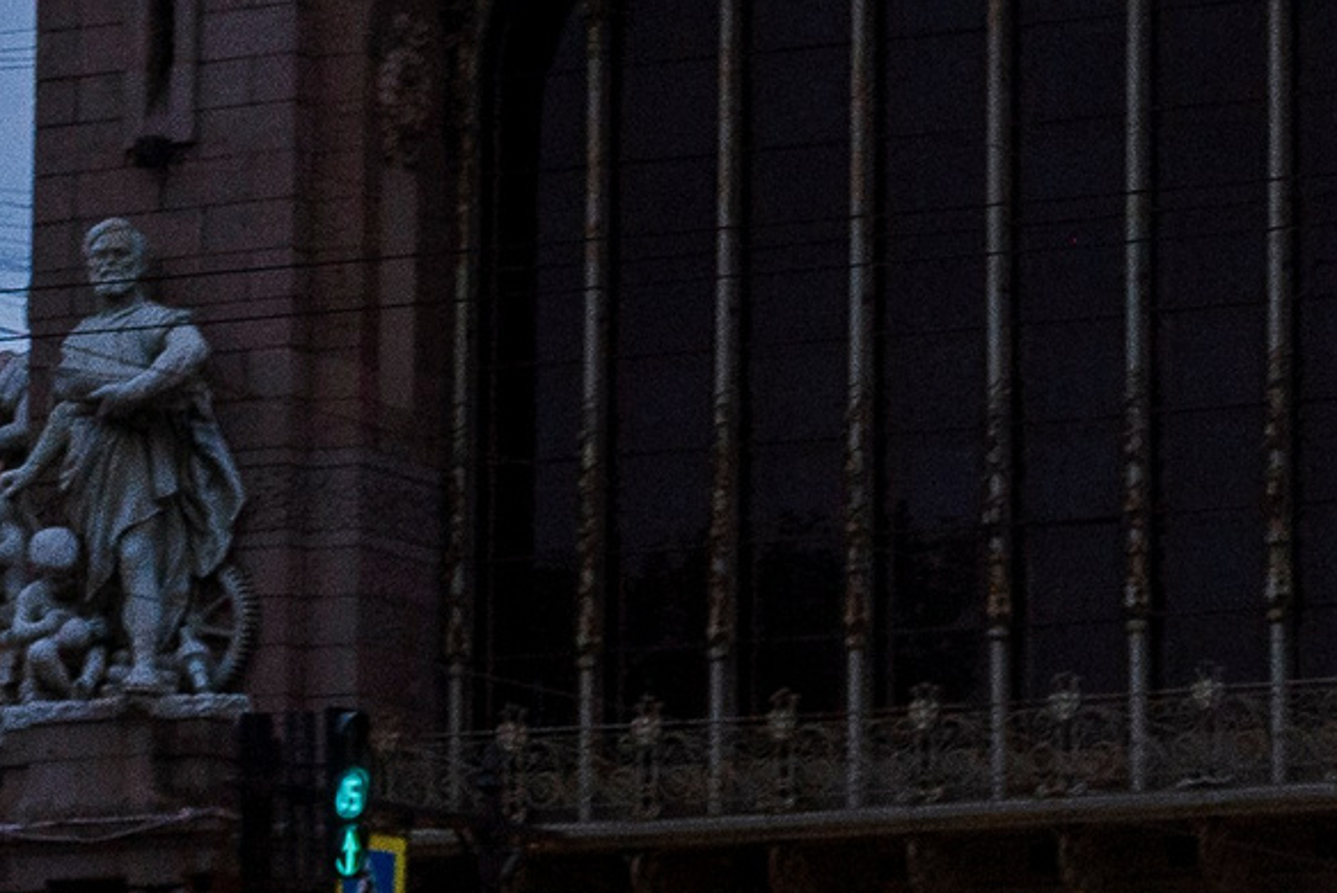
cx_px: 1185
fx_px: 7468
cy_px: 858
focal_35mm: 201
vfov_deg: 6.8
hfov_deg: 10.2
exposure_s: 1/160
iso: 320
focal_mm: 35
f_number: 3.5
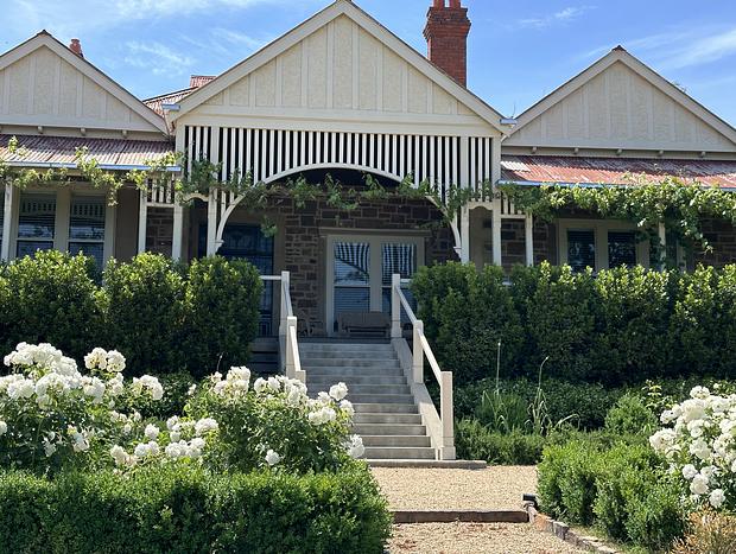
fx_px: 1022
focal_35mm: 48
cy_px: 277
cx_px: 368
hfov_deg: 39.6
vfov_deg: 30.3
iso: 64
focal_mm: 6.86
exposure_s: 1/1433
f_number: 1.78
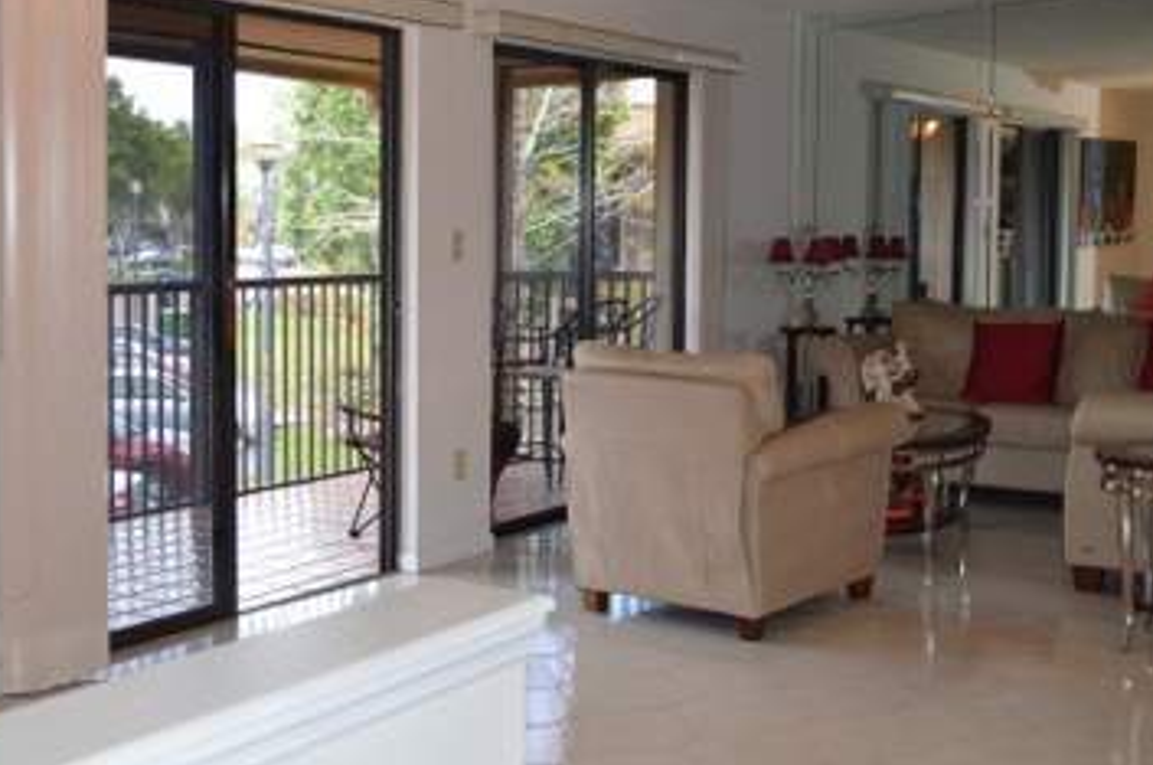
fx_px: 1567
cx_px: 578
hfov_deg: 40.4
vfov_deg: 27.3
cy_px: 296
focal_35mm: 49
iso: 400
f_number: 4
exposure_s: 1/80
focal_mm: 24
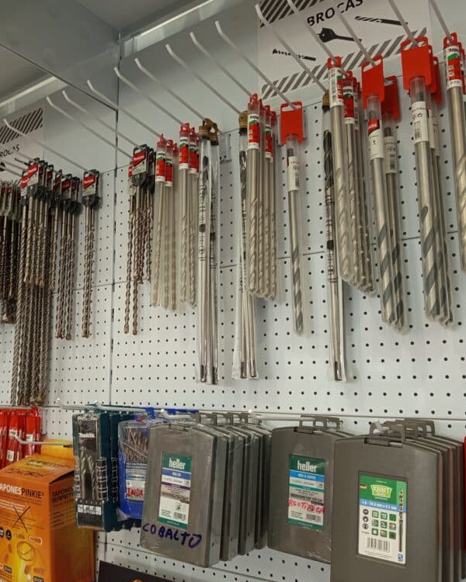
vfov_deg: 55.7
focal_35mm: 32
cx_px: 173
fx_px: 552
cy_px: 294
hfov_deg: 45.4
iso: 235
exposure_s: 1/50
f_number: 1.7
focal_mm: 5.24
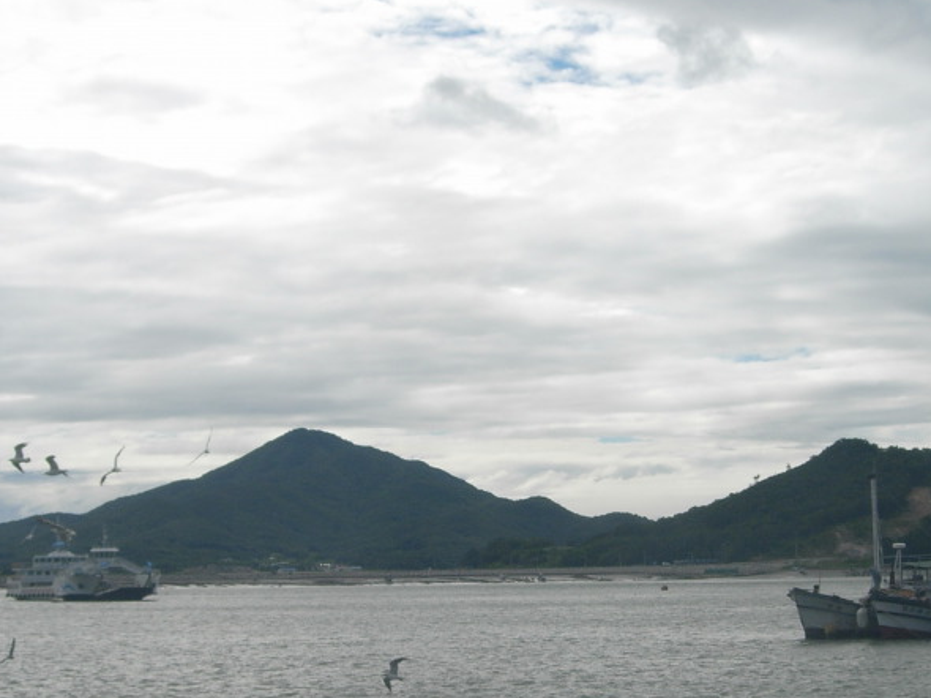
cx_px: 552
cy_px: 421
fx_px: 2124
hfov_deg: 24.7
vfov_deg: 18.6
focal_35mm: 79
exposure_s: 1/683
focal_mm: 12.7
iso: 64
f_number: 5.9
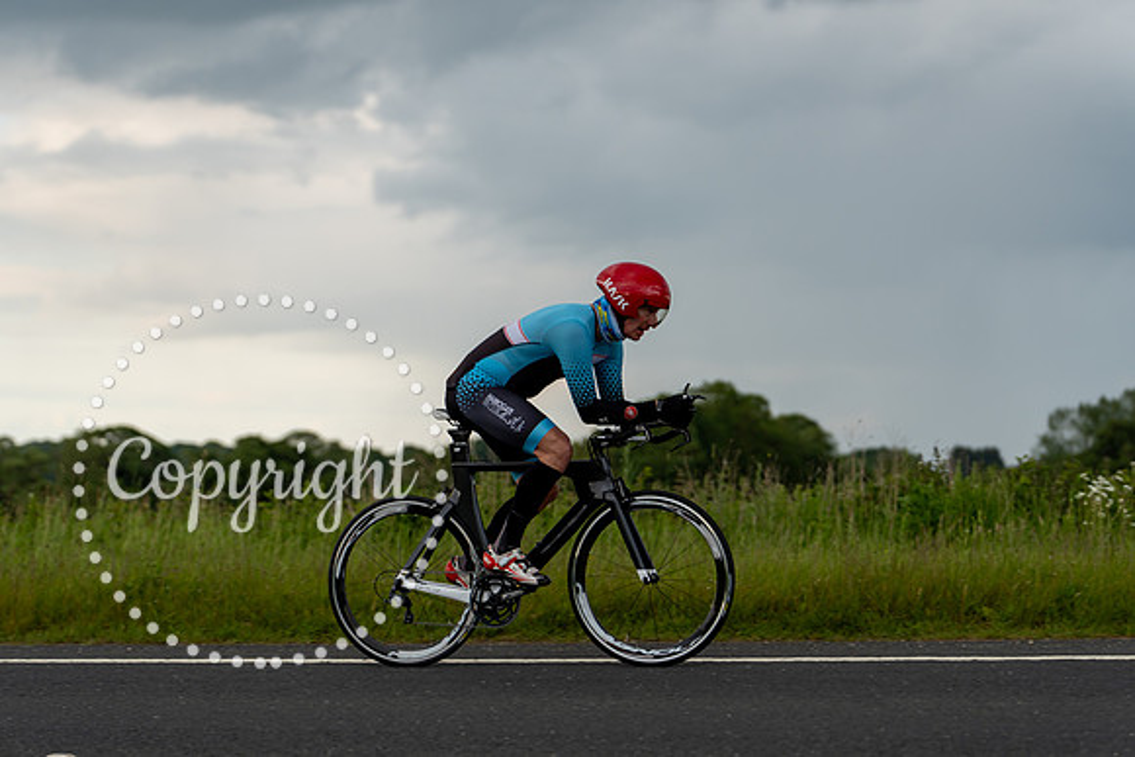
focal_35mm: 101
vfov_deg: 13.6
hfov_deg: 20.2
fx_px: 3179
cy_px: 378
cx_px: 568
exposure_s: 1/500
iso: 250
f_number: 3.2
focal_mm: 97
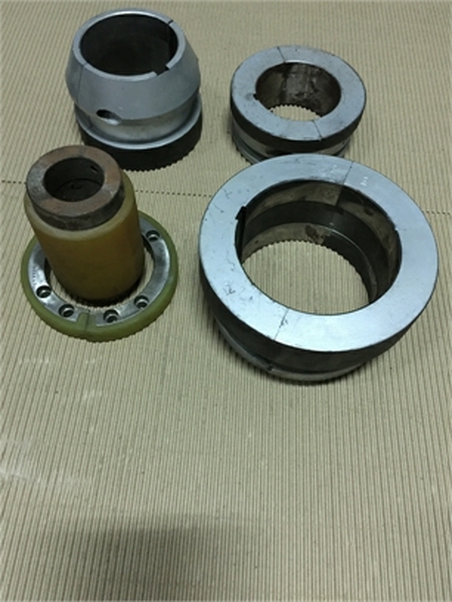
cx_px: 226
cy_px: 301
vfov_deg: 61.7
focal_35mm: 29
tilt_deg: -61.8
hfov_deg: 48.2
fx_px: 505
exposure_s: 1/4
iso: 100
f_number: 2.2
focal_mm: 4.15
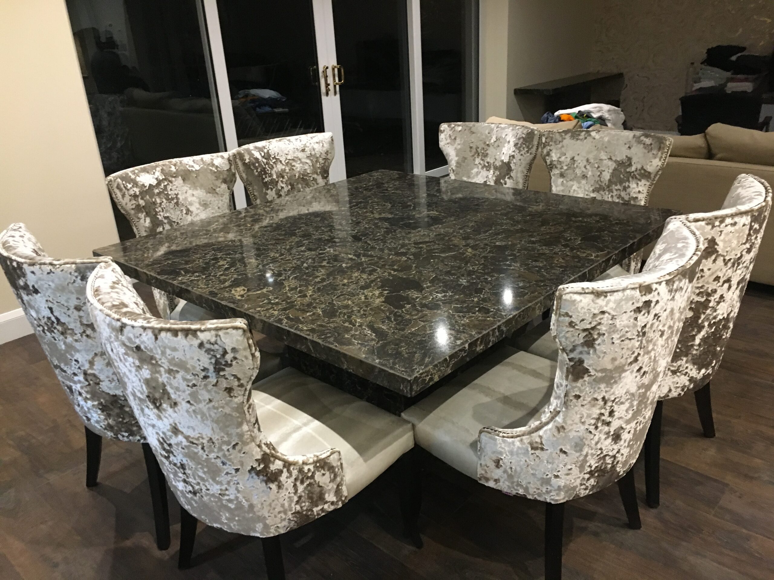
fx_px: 648
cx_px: 387
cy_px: 290
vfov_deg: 48.2
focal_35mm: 29
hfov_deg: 61.7
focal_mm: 4.15
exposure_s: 1/25
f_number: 2.2
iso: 200
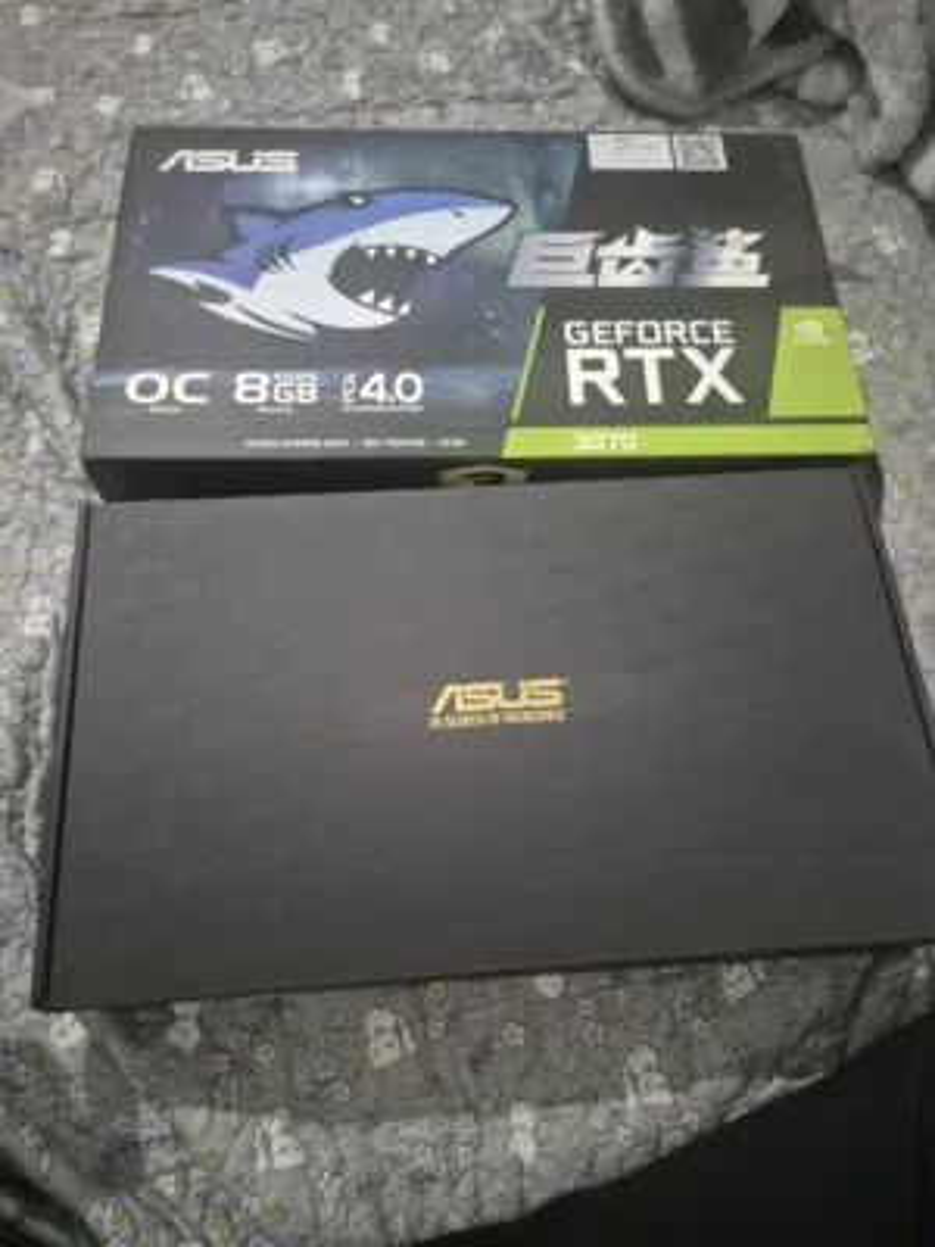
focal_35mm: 23
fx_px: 828
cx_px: 468
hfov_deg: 58.9
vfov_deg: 73.9
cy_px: 624
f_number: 1.8
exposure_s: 1/60
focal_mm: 5.4
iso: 2000
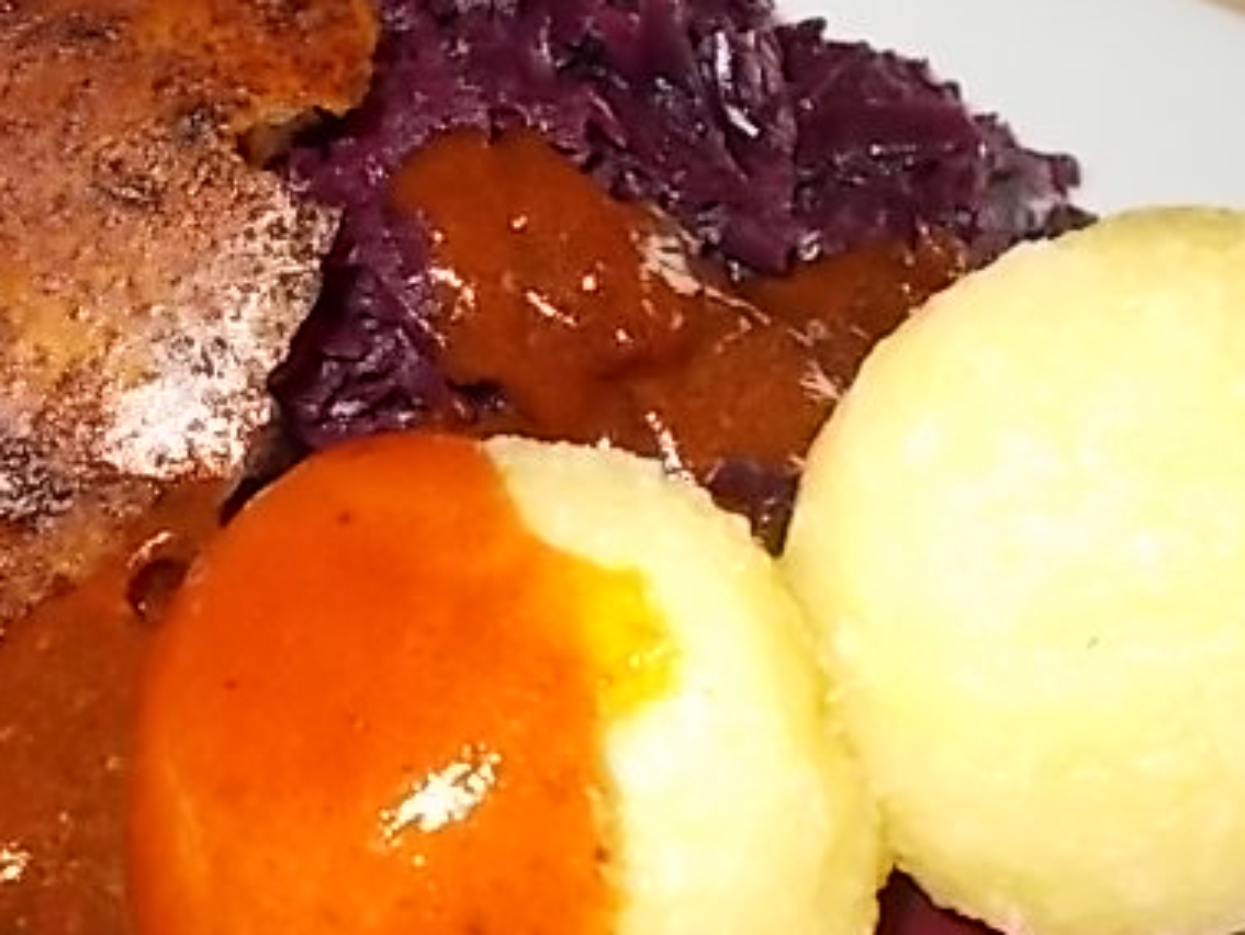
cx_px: 349
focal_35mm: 44
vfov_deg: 32.7
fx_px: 1584
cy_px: 596
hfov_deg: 41.9
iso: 200
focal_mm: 4.6
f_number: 3.2
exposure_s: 1/25
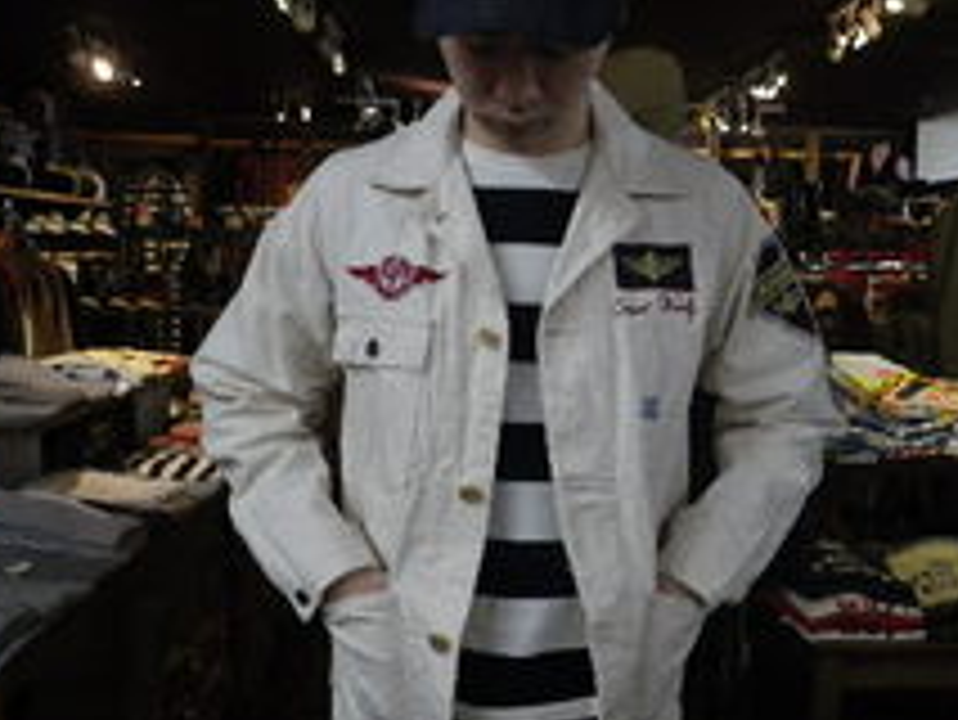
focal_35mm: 46
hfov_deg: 41.0
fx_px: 1274
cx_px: 576
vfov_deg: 31.5
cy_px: 371
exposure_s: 1/50
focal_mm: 5
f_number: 3.5
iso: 200
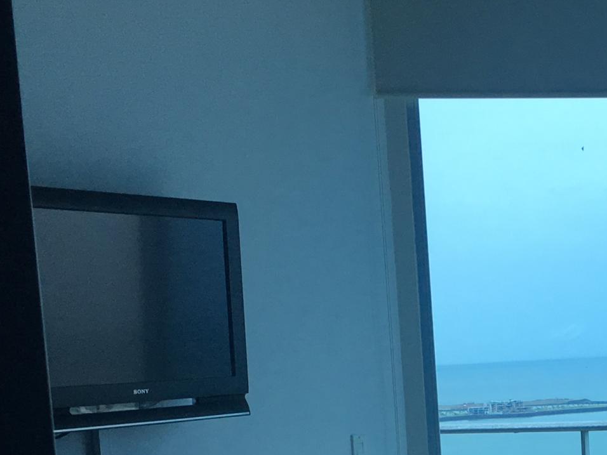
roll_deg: +2.5
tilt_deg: -7.1
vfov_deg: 15.7
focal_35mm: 91
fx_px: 1596
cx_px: 571
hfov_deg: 21.0
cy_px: 539
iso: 40
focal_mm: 4.15
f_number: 2.2
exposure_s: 1/120
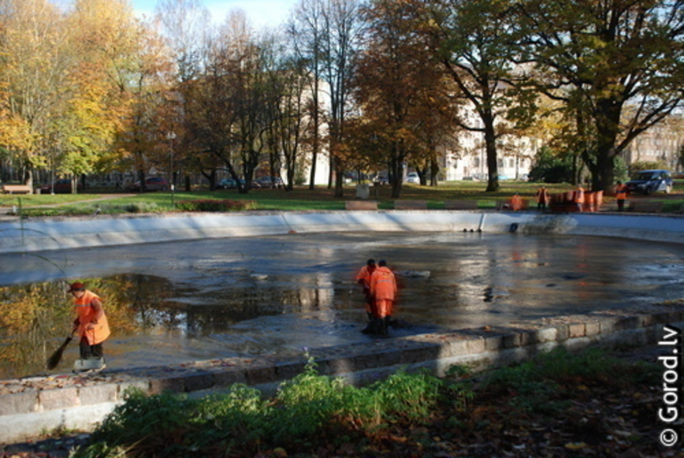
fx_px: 799
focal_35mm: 42
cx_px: 342
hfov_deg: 46.3
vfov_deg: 32.0
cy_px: 229
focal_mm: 28
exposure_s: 1/500
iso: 320
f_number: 4
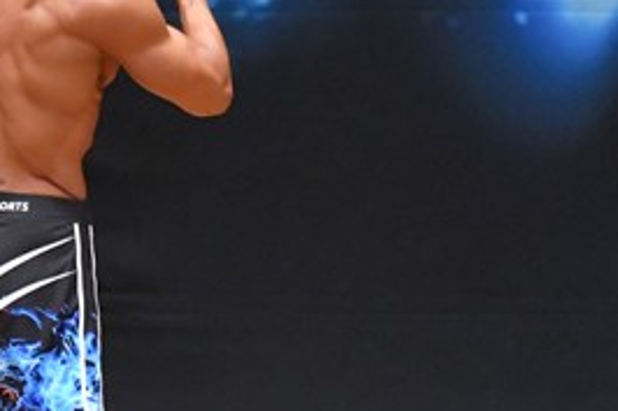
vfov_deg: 1.7
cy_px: 262
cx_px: -45
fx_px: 13518
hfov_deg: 2.6
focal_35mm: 788
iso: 8000
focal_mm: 180
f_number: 5.6
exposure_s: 1/400
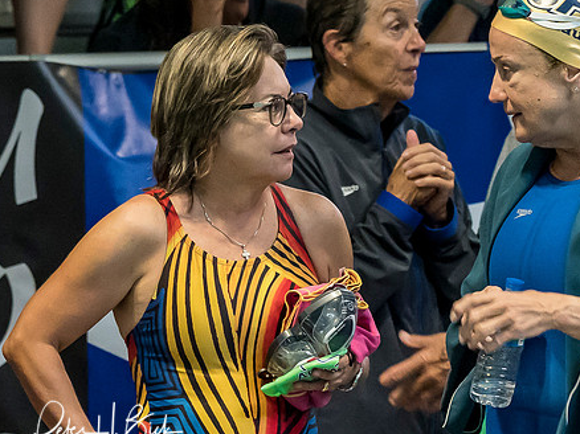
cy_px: 158
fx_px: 17533
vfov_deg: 1.4
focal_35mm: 1047
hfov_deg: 1.9
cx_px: 407
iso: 3200
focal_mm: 200
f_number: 5
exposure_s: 1/200
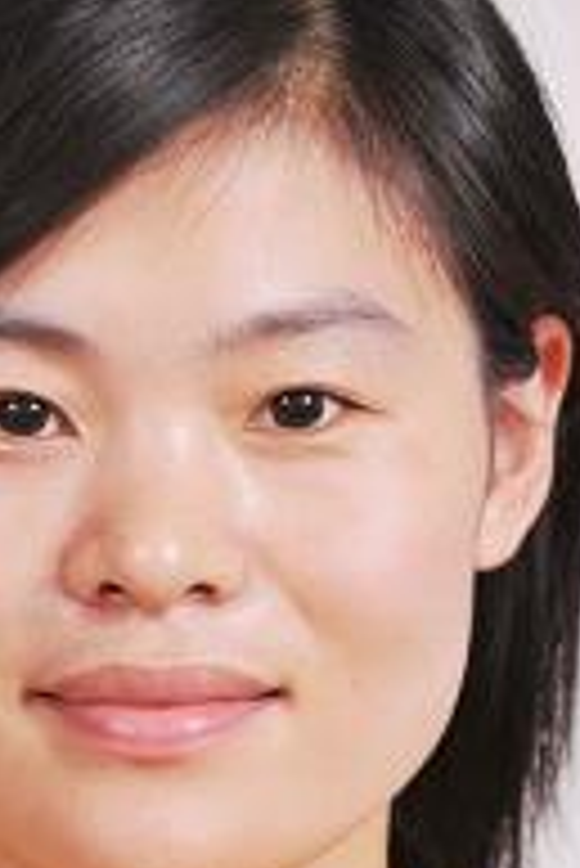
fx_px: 8515
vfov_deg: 5.8
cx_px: 144
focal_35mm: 353
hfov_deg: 3.9
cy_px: 657
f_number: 6.3
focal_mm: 175
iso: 100
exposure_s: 1/125
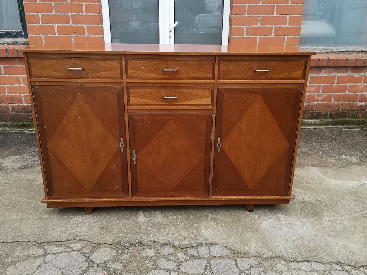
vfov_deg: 46.8
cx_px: 184
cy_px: 138
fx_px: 318
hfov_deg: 60.0
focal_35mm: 30
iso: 64
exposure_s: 1/100
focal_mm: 3.95
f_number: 1.8
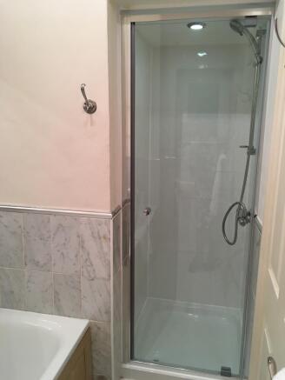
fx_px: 318
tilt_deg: -11.0
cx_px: 142
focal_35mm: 29
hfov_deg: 48.2
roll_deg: -1.6
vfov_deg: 61.6
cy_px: 190
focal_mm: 4.15
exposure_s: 1/33
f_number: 2.2
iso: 80
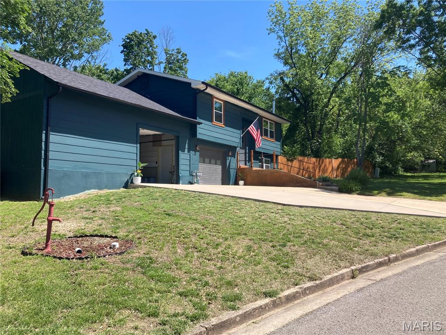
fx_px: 361
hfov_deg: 63.4
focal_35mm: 28
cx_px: 223
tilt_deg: +6.4
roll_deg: +0.3
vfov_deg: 49.7
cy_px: 168
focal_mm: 3.99
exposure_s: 1/1230
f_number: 1.8
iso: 20
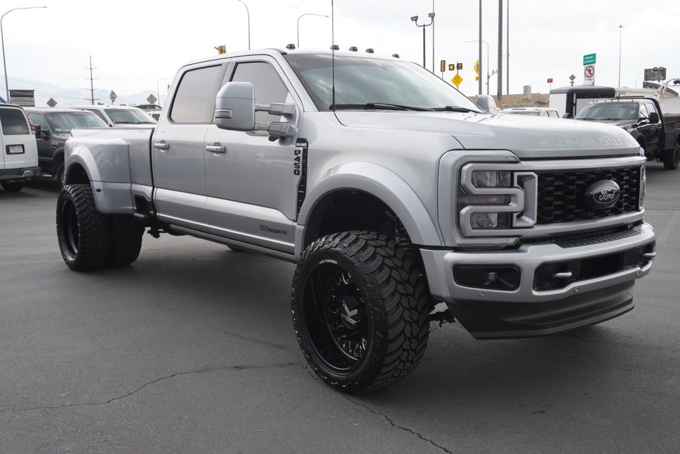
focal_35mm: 34
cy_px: 227
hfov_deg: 55.1
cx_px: 340
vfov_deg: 38.4
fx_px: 652
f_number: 5.6
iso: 100
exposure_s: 1/125
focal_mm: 23
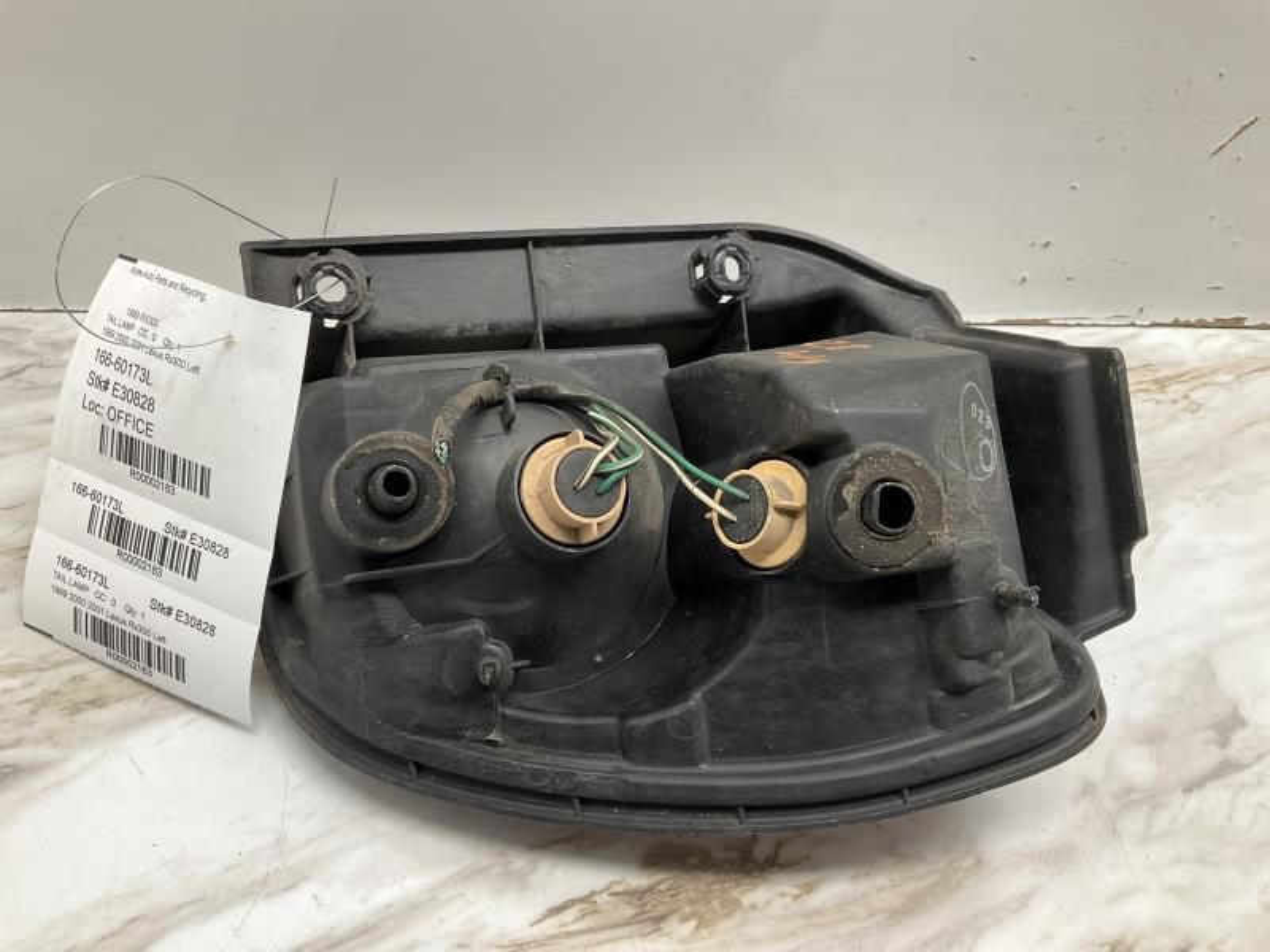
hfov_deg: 61.7
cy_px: 476
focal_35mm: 29
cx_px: 635
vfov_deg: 48.2
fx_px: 1064
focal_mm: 3
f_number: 1.8
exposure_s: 1/240
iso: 20
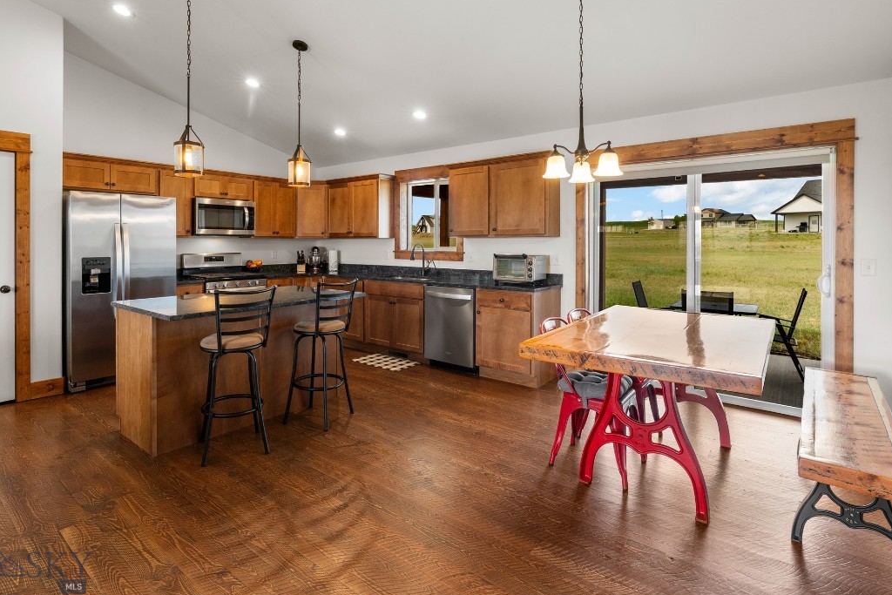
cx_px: 403
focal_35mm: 18
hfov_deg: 89.7
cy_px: 273
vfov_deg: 67.3
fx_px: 446
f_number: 11
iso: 400
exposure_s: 1/6
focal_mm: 16
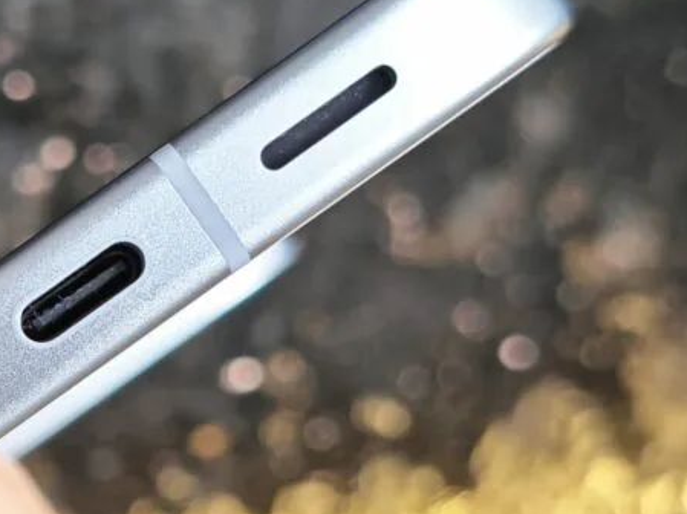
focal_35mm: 105
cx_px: 40
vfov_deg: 14.1
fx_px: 2082
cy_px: 326
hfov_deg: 18.4
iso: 50
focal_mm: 5.4
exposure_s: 1/100
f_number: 1.6
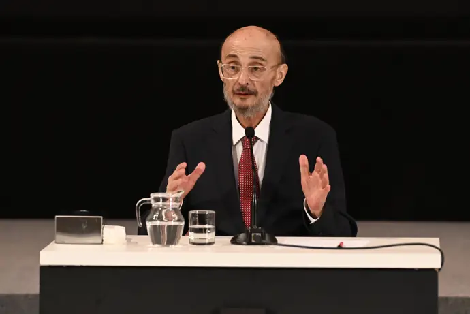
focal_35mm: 300
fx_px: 3919
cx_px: 235
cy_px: 157
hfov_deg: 6.9
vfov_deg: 4.6
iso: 4000
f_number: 4
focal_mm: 200
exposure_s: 1/200
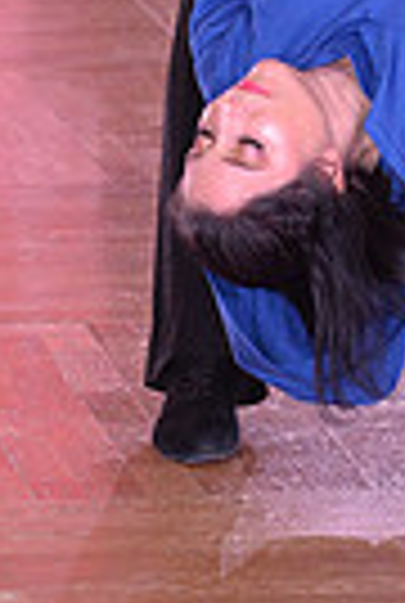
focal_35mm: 453
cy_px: -234
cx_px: 308
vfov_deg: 4.5
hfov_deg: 3.1
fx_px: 7605
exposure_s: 1/250
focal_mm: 105
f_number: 7.1
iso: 2000
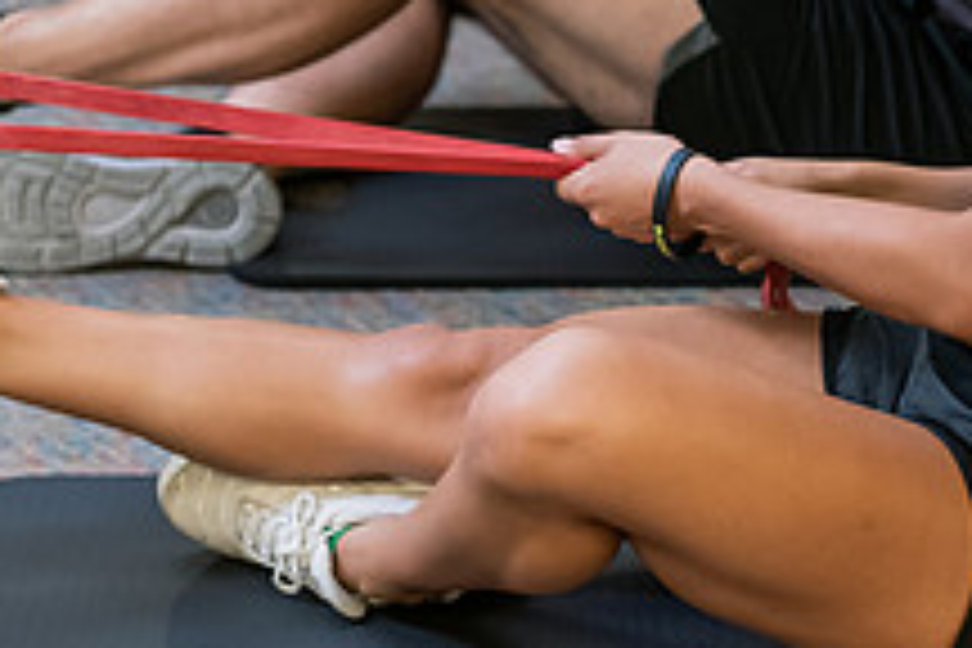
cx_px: 360
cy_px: -70
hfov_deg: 10.9
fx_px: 5076
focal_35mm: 188
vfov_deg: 7.3
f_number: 3.2
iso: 1600
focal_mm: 70
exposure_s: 1/200
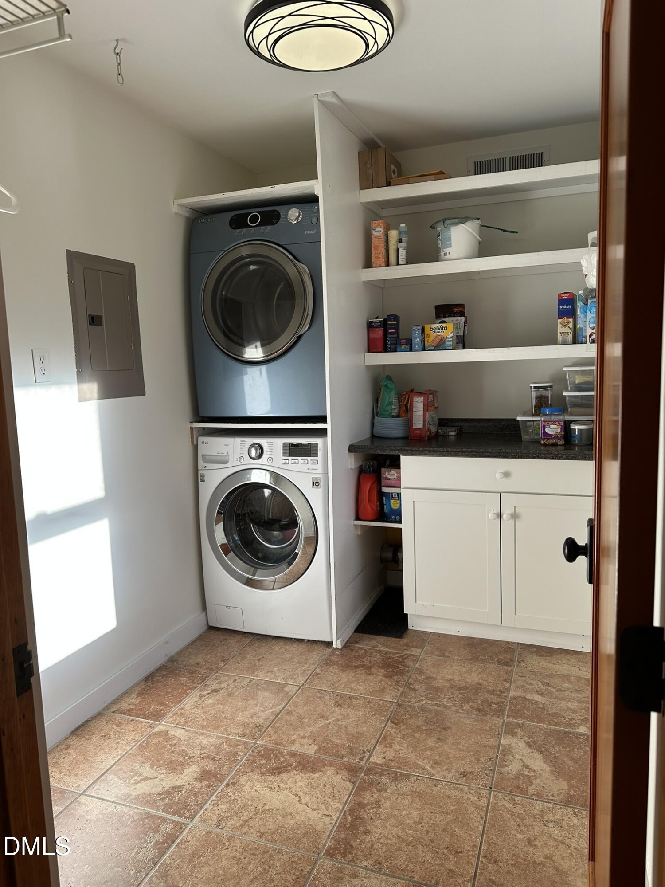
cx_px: 332
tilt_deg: -6.7
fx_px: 615
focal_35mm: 24
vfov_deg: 71.6
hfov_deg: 56.8
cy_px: 444
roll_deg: +0.9
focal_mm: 6.86
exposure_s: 1/462
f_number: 1.78
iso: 80
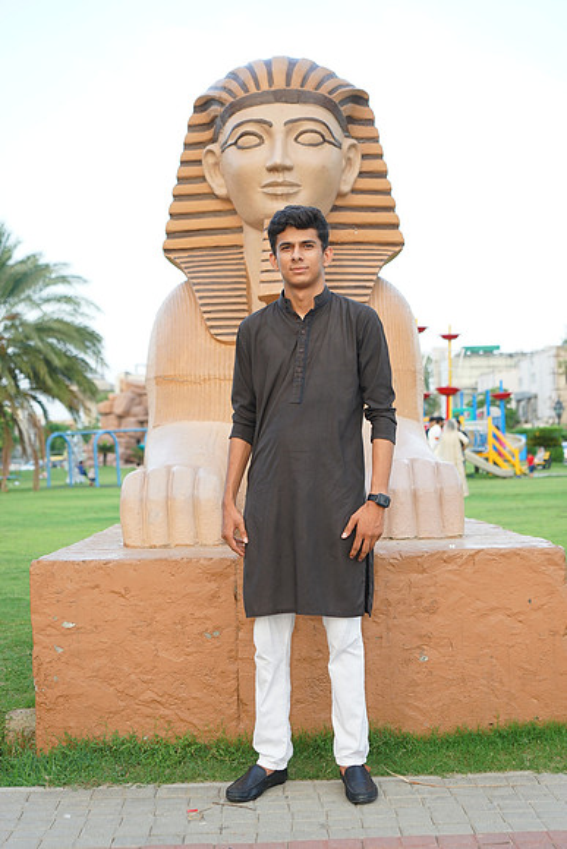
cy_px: 424
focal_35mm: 54
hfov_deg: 25.1
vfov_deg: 36.9
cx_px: 284
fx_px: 1275
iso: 320
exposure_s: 1/200
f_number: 4
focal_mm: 54
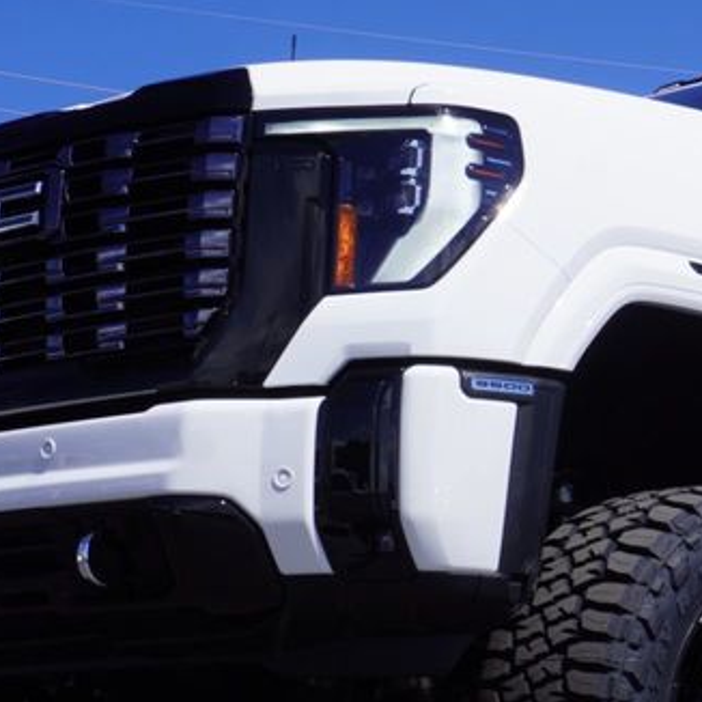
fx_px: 2486
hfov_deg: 15.8
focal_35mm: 108
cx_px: 711
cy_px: 478
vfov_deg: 16.0
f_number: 11
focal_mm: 27
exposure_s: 1/200
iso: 100
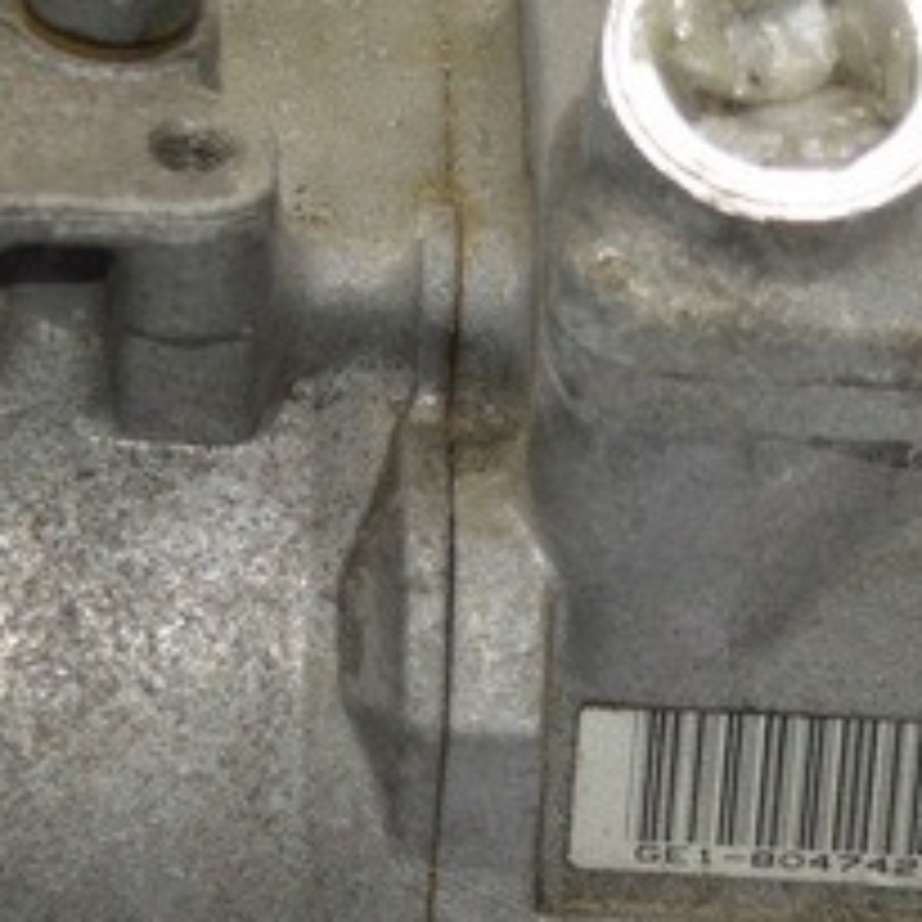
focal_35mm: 191
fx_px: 5756
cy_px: 686
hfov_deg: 9.2
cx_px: 283
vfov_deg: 9.1
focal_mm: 30
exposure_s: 1/60
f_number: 4.2
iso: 400
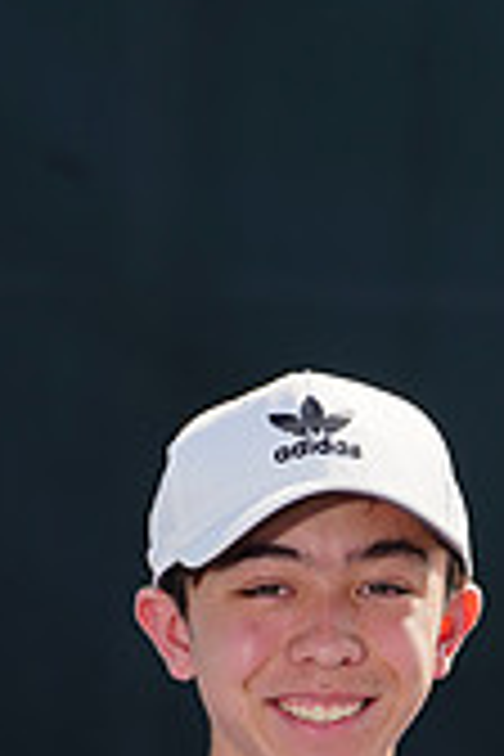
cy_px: 990
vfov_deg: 2.2
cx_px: 394
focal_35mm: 926
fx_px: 19444
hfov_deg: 1.5
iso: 100
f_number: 9
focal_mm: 268
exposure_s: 1/200
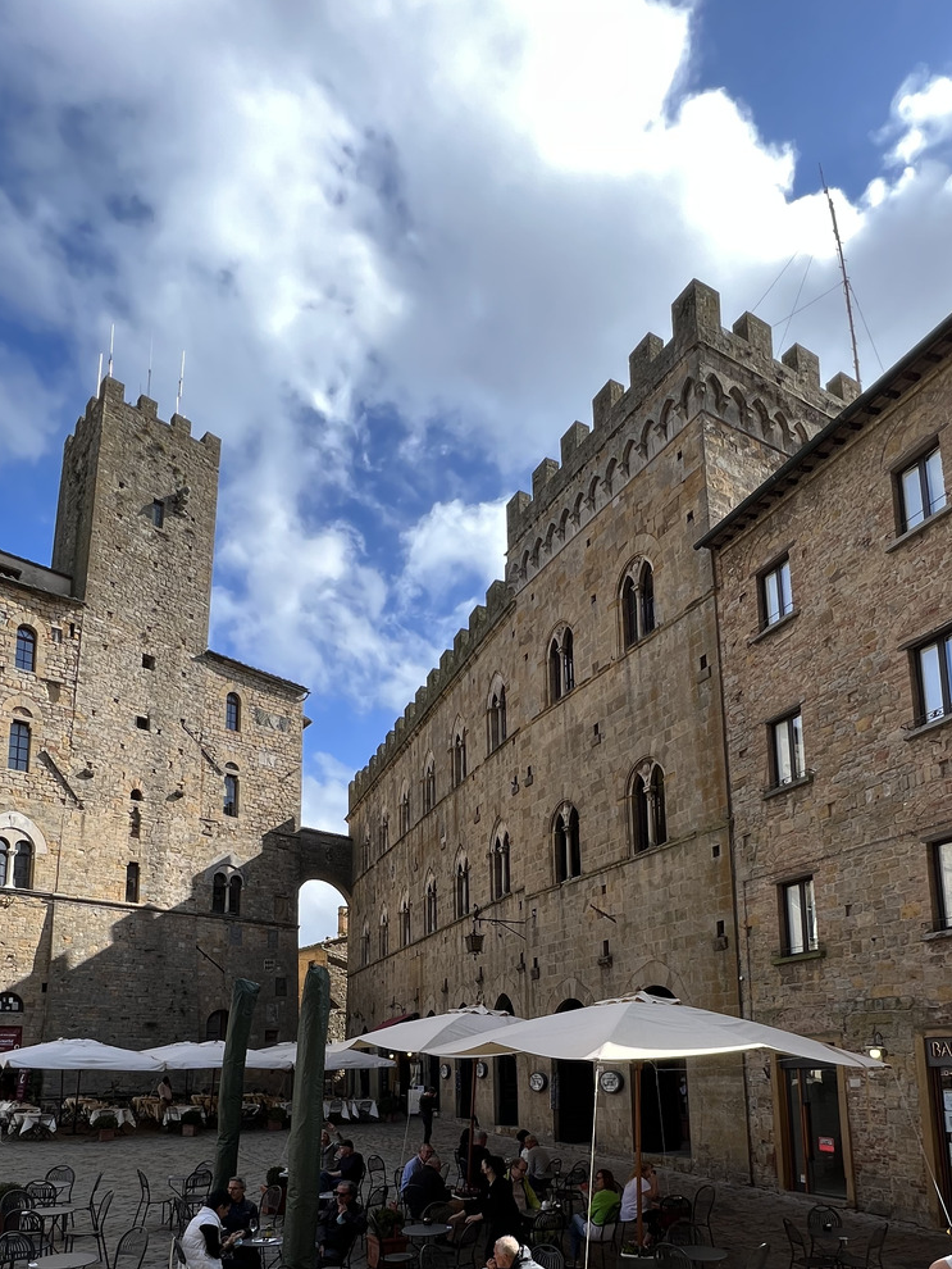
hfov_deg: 63.4
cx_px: 495
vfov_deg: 73.0
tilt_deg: +7.4
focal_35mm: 21
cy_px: 963
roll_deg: +1.0
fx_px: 770
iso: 32
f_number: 1.8
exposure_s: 1/544
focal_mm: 1.57
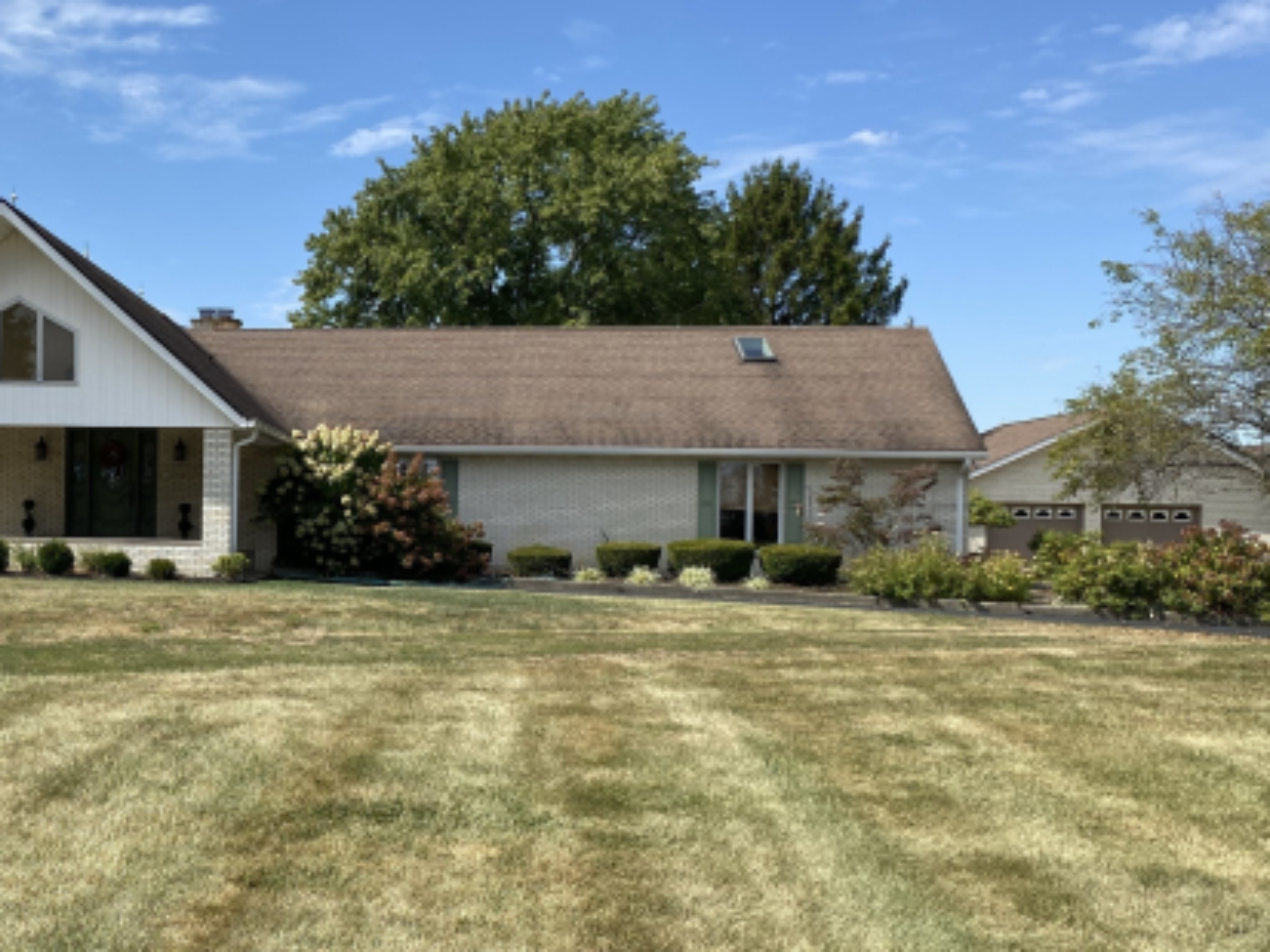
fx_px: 1541
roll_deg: -0.4
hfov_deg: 43.1
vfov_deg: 34.3
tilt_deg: +1.7
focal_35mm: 42
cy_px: 519
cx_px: 291
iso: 32
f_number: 1.8
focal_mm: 4.25
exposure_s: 1/2817
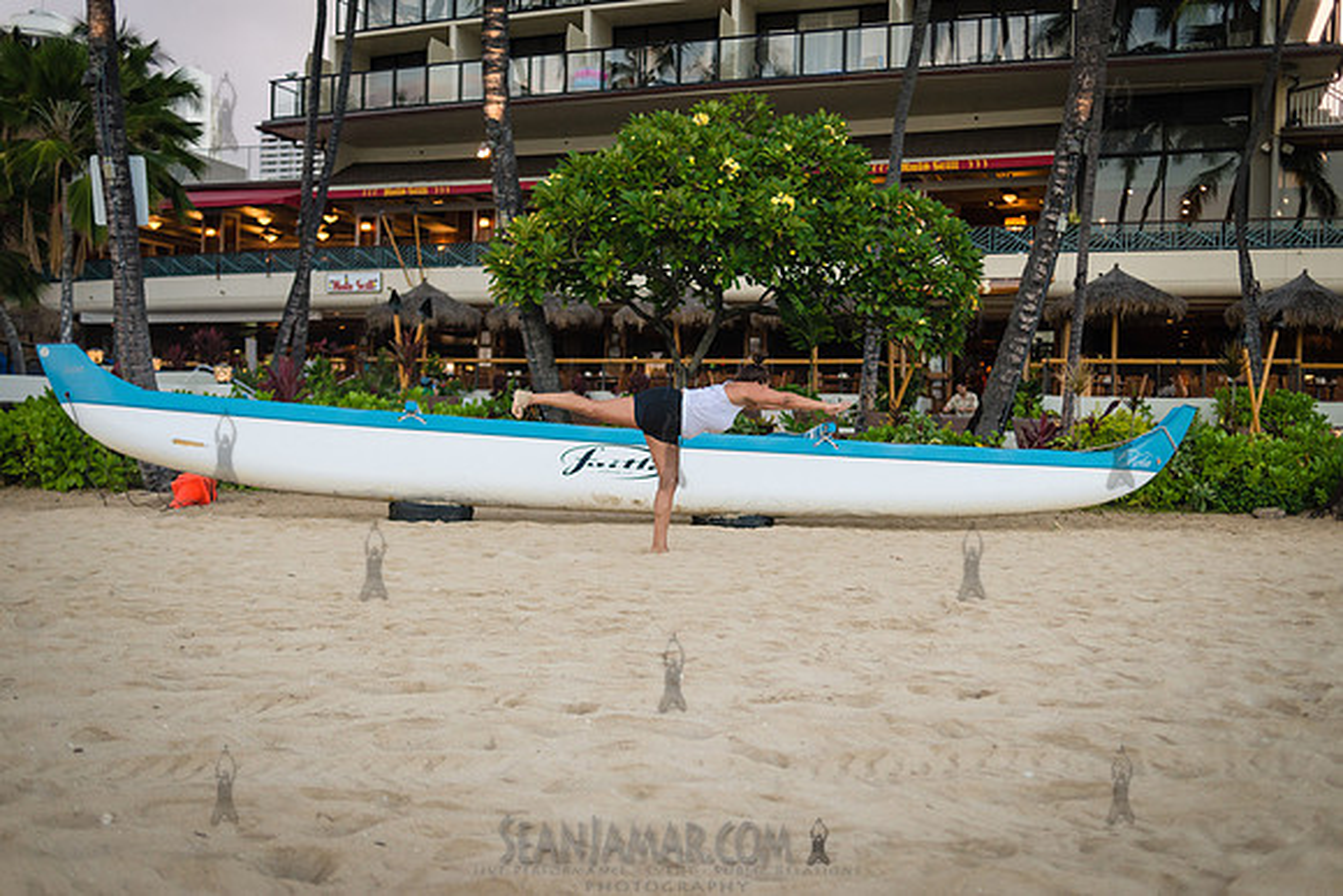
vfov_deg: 37.9
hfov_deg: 54.4
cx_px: 672
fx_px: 1306
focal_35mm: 35
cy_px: 448
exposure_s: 1/1000
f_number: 2.5
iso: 1000
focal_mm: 35
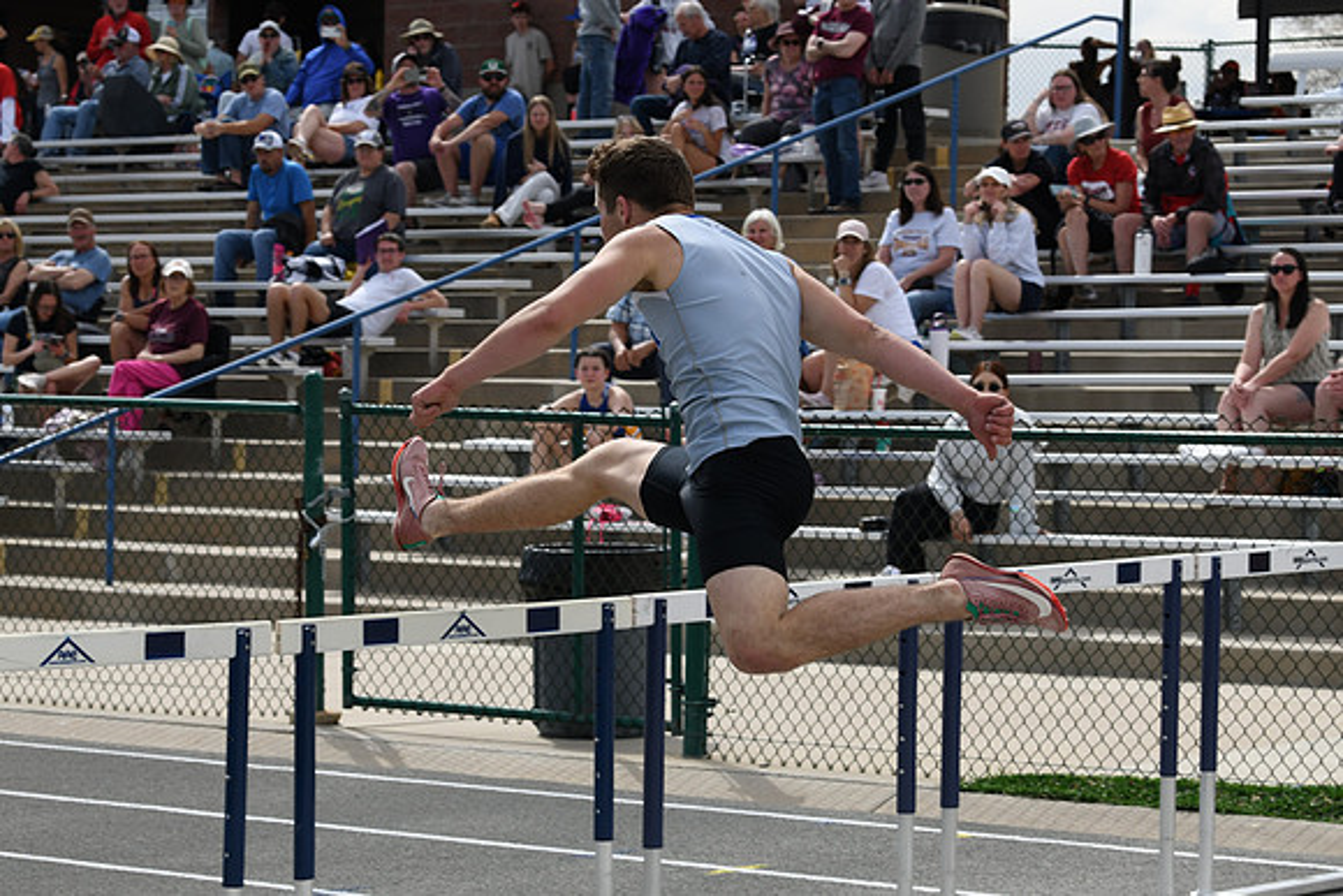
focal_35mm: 75
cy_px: 448
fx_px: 2798
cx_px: 672
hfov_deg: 27.0
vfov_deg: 18.2
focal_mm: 75
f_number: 7.1
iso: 320
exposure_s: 1/1250
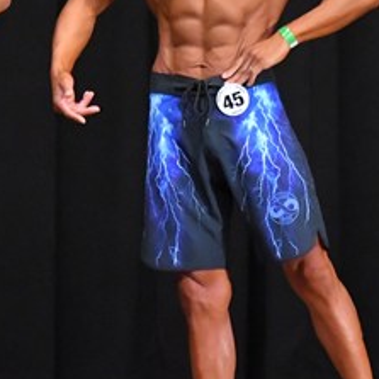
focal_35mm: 665
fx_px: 8237
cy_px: 153
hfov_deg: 2.6
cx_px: 215
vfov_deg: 2.6
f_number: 5.6
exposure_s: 1/400
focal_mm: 150
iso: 8000
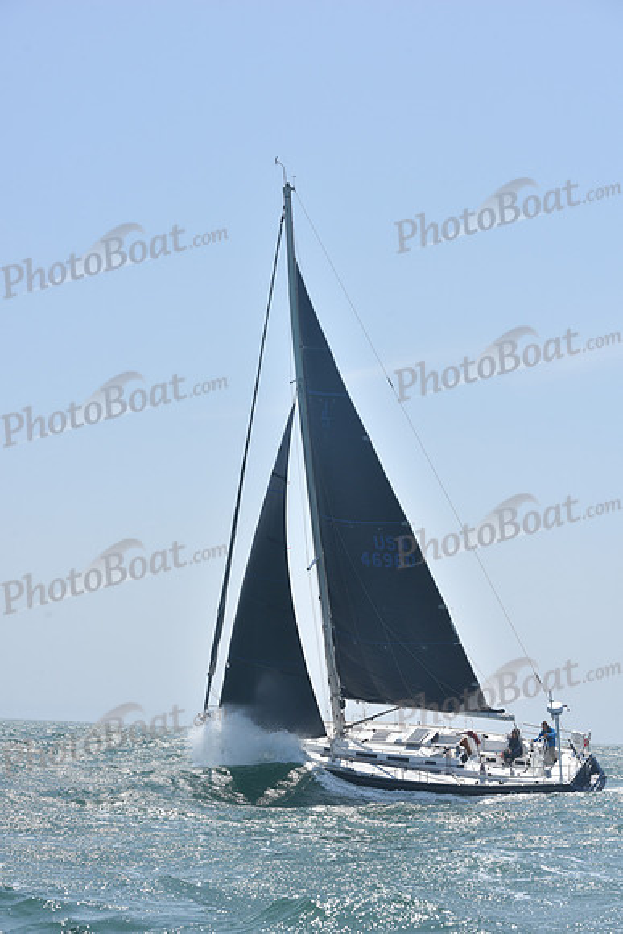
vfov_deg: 28.8
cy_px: 467
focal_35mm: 70
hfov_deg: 19.5
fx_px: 1816
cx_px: 312
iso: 320
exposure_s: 1/1000
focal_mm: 70
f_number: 10
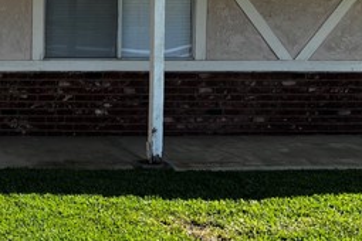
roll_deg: +0.3
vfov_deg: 19.9
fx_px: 684
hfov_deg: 26.5
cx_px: -70
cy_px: 60
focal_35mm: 68
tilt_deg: -3.4
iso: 50
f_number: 1.6
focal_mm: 5.1
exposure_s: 1/2062
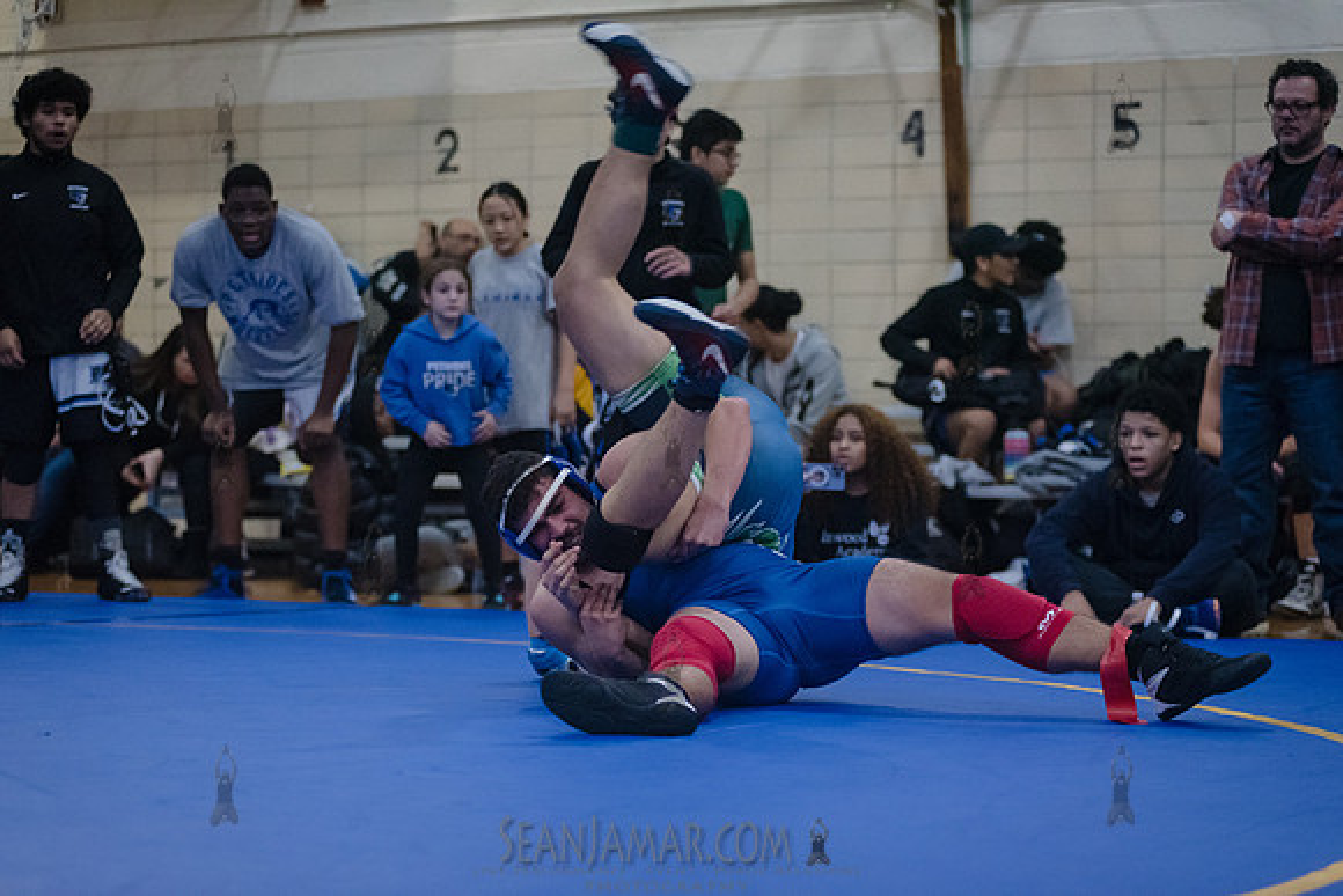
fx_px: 3731
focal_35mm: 100
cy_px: 448
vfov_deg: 13.7
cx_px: 672
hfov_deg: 20.4
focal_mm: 100
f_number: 3.2
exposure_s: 1/400
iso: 8000
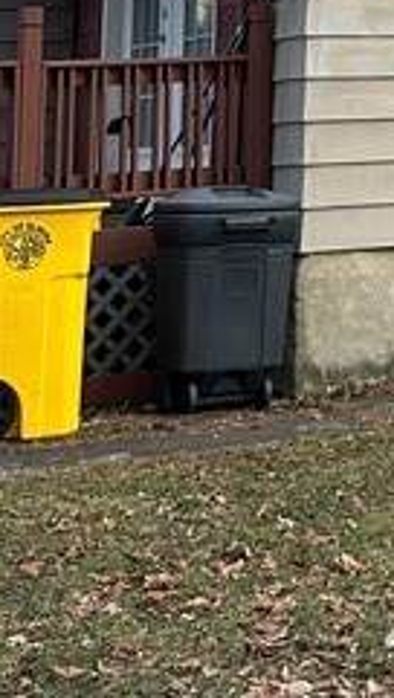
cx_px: 690
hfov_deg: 10.4
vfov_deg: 17.9
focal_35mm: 111
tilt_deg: +10.8
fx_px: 2057
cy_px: -229
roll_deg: +1.4
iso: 80
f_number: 1.78
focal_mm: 6.86
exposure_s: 1/1183
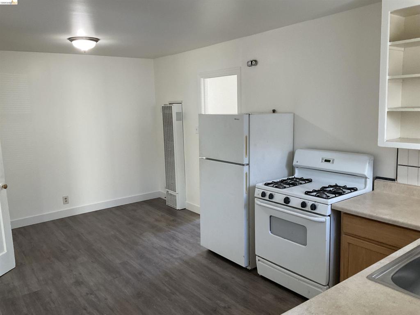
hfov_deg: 61.7
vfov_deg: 48.2
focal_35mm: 29
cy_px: 158
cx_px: 210
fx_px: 352
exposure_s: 1/60
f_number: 1.8
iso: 80
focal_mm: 3
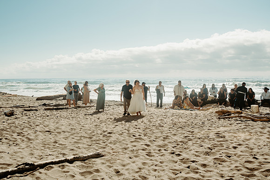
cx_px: 128
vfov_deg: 35.4
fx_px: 282
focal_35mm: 38
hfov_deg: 51.1
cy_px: 90
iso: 100
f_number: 4
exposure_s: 1/2500
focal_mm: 35
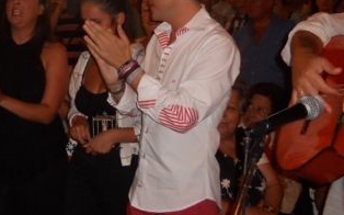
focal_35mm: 73
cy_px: -2
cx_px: 41
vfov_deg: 17.4
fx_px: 684
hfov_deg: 27.3
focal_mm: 4.9
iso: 200
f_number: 3.2
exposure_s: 1/25
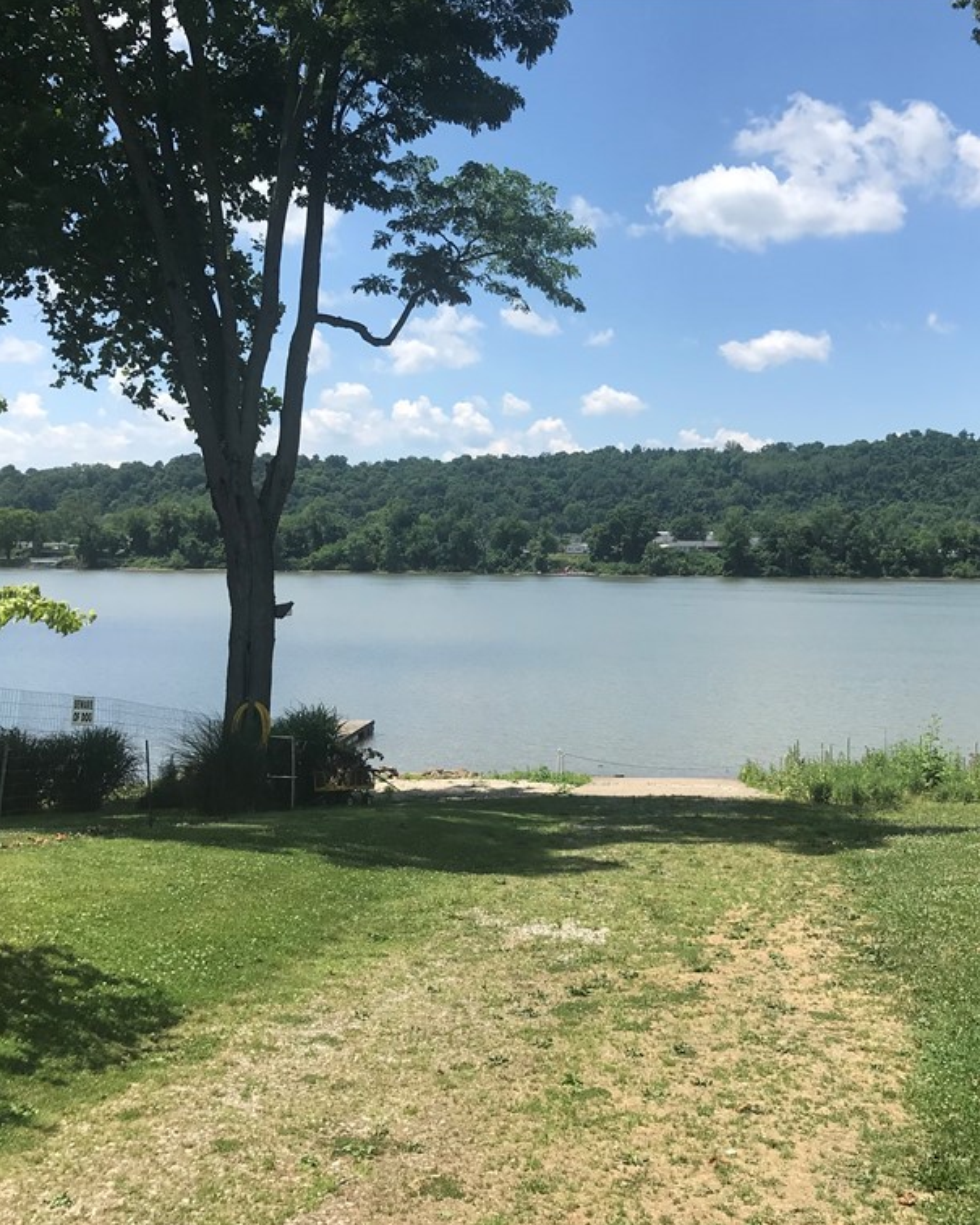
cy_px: 616
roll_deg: -0.6
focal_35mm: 37
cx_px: 593
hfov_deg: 39.9
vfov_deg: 49.1
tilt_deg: -2.0
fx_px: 1341
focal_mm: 3.99
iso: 20
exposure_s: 1/2817
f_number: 1.8
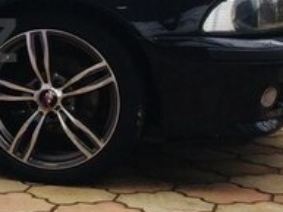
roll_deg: +0.9
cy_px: 40
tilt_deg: -7.8
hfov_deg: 17.9
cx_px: -133
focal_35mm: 99
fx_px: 810
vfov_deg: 14.9
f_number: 2.2
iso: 32
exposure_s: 1/373
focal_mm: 4.15
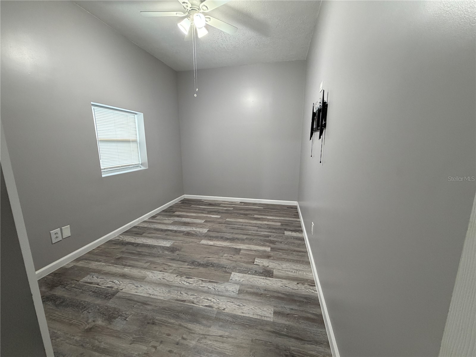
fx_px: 193
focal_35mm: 14
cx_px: 238
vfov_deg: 85.7
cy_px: 178
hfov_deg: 102.1
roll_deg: +0.5
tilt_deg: -11.7
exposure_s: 1/60
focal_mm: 2.22
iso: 320
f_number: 2.2
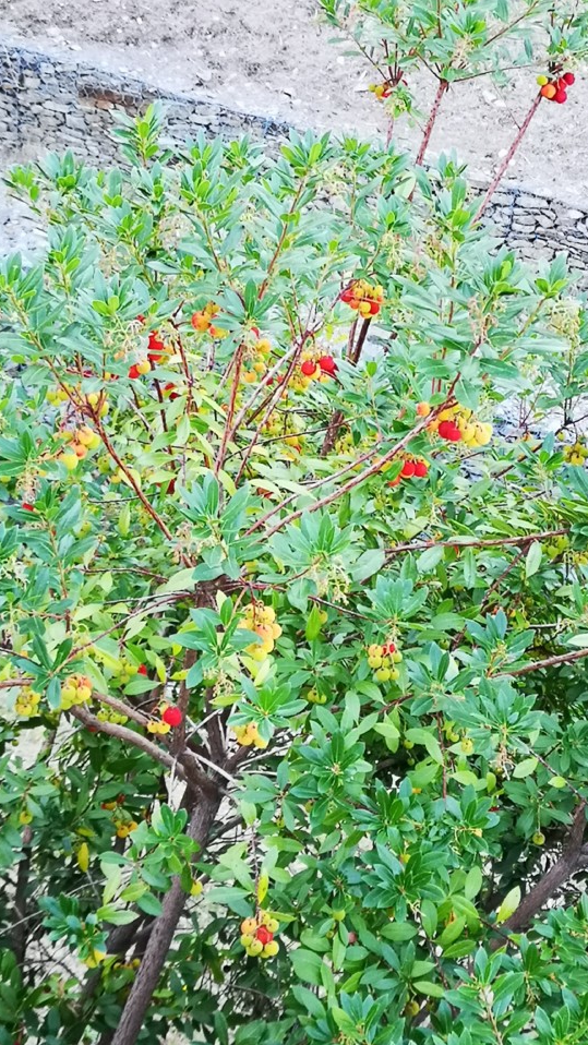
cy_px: 522
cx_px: 369
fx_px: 1968
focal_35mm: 71
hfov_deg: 17.0
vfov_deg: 29.7
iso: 160
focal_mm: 3.95
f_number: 1.8
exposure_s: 1/100
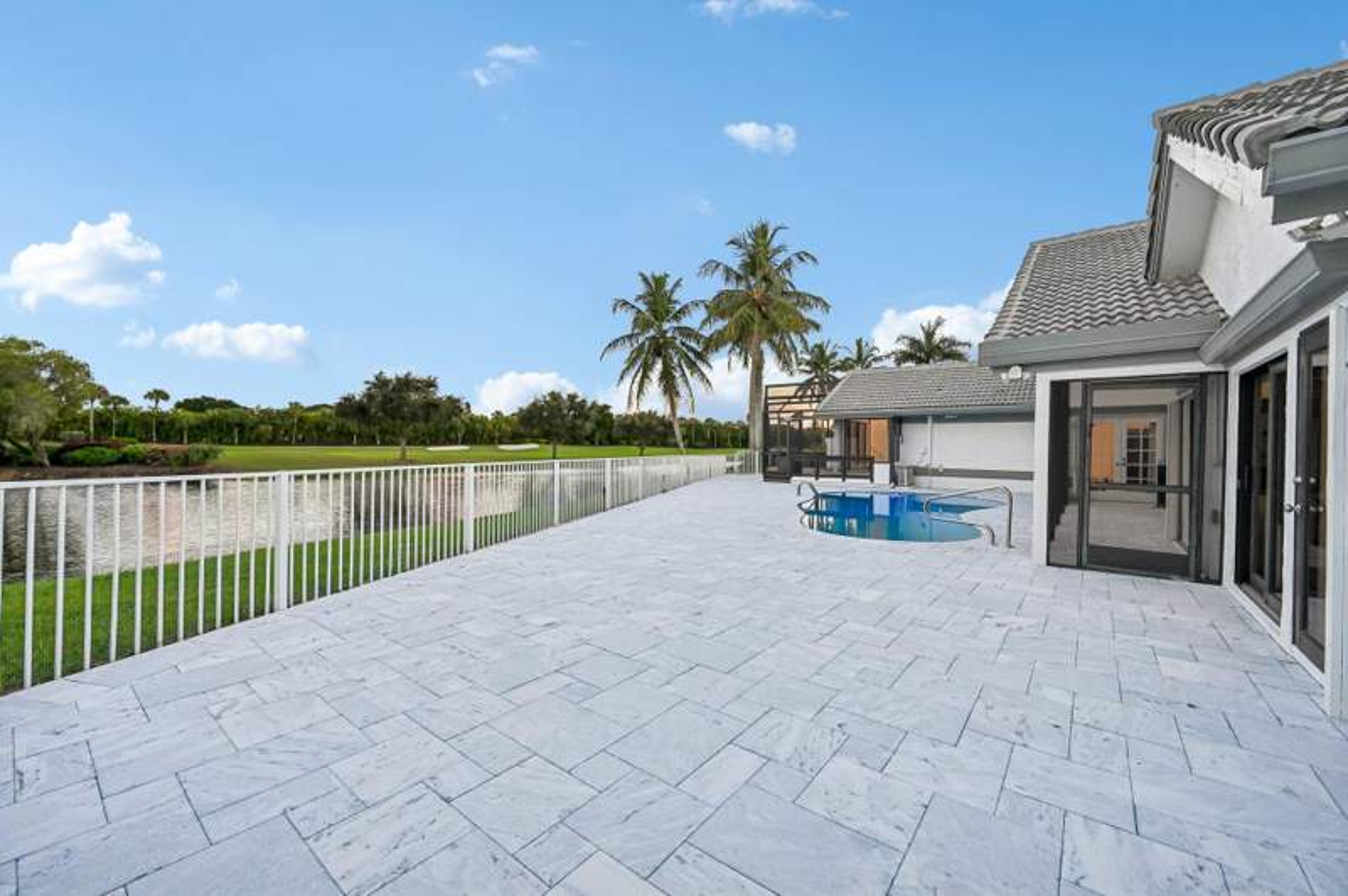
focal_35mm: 14
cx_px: 674
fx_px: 524
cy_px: 448
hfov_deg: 104.3
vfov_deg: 81.1
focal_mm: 14
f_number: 8
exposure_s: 1/500
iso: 1600
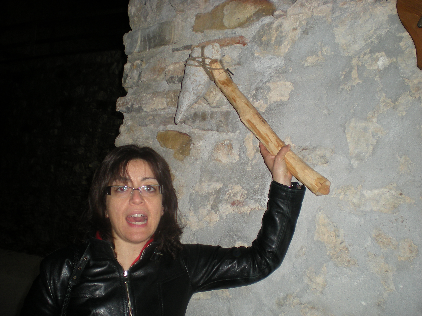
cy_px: 158
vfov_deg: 37.7
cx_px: 211
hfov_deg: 49.0
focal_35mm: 38
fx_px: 463
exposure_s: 1/60
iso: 92
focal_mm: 6.3
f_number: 3.1
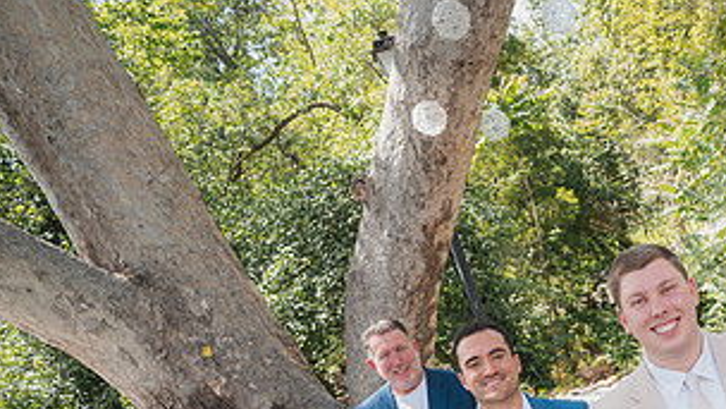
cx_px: 647
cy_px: 415
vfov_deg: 30.4
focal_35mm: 36
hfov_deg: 49.5
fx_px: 693
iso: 200
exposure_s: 1/200
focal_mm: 18
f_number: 3.5
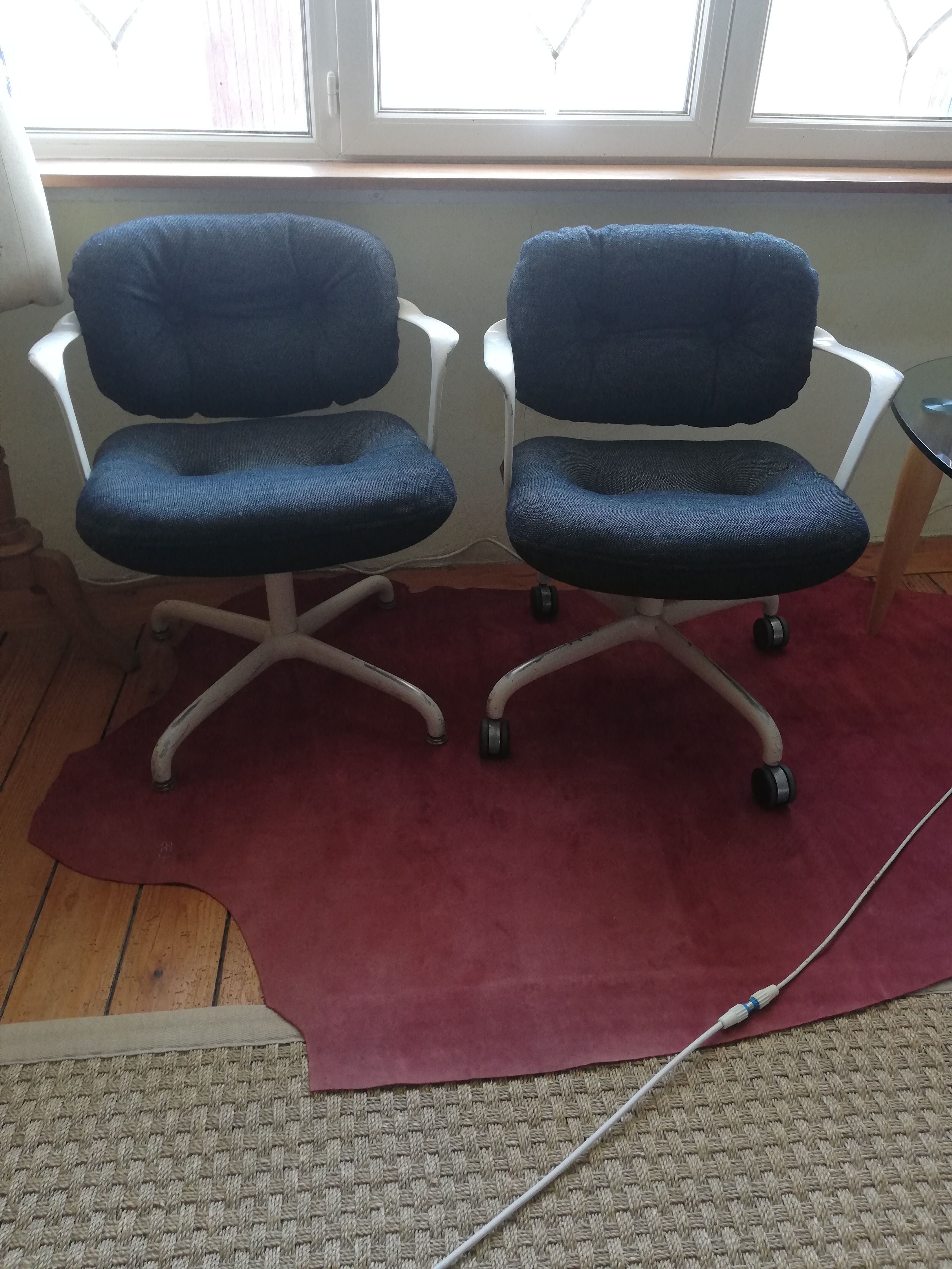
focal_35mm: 26
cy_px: 634
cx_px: 476
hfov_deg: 53.1
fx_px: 953
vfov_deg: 67.3
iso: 160
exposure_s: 1/33.3
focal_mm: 3.81
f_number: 2.2
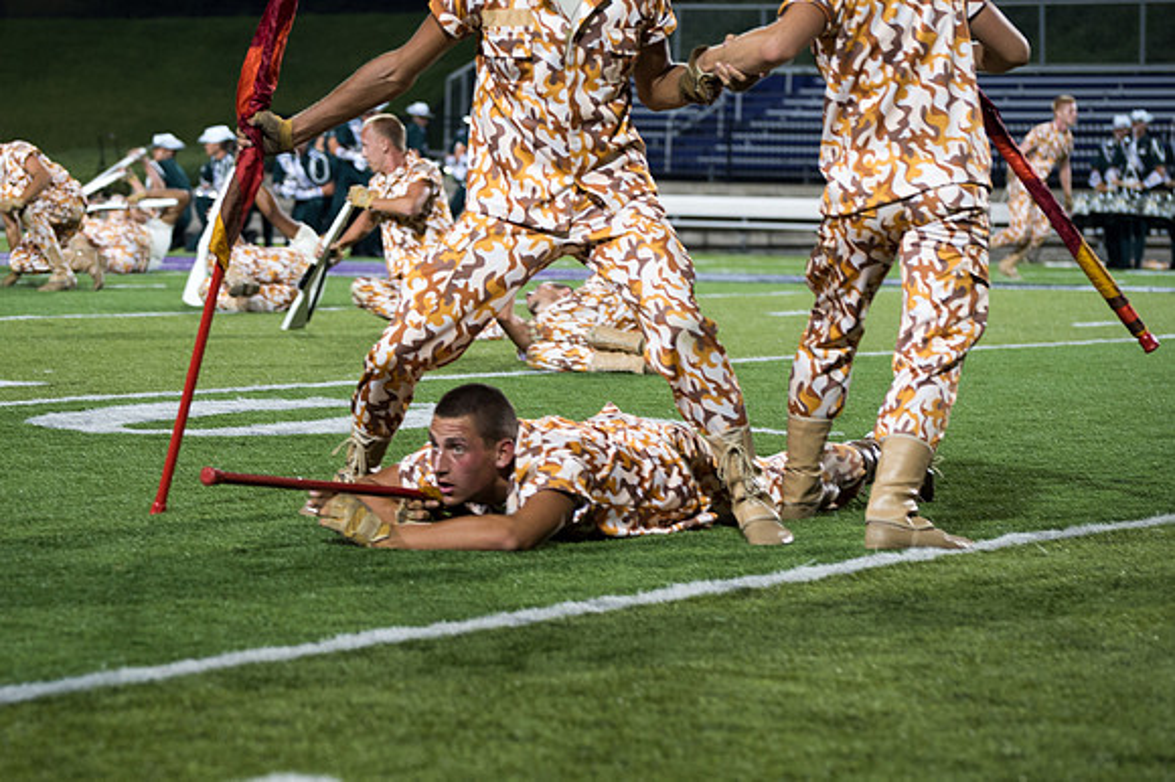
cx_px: 486
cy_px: 420
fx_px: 4324
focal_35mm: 133
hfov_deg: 15.5
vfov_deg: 10.3
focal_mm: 100
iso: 1400
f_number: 4.5
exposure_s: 1/160
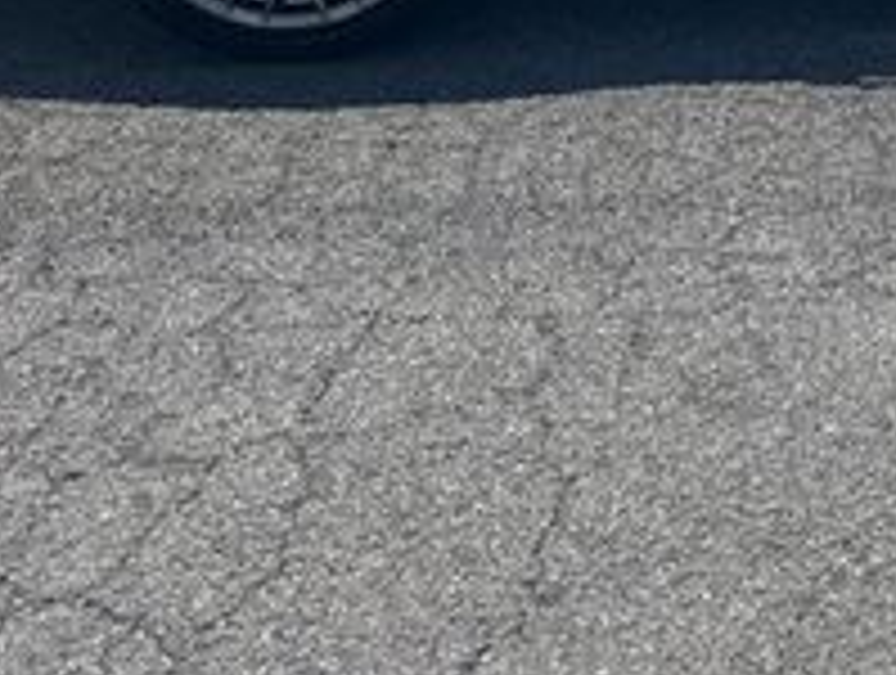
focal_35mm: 77
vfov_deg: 17.0
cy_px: -387
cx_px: 955
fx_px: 1997
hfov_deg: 23.9
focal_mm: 6.76
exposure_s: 1/5348
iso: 80
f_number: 1.78
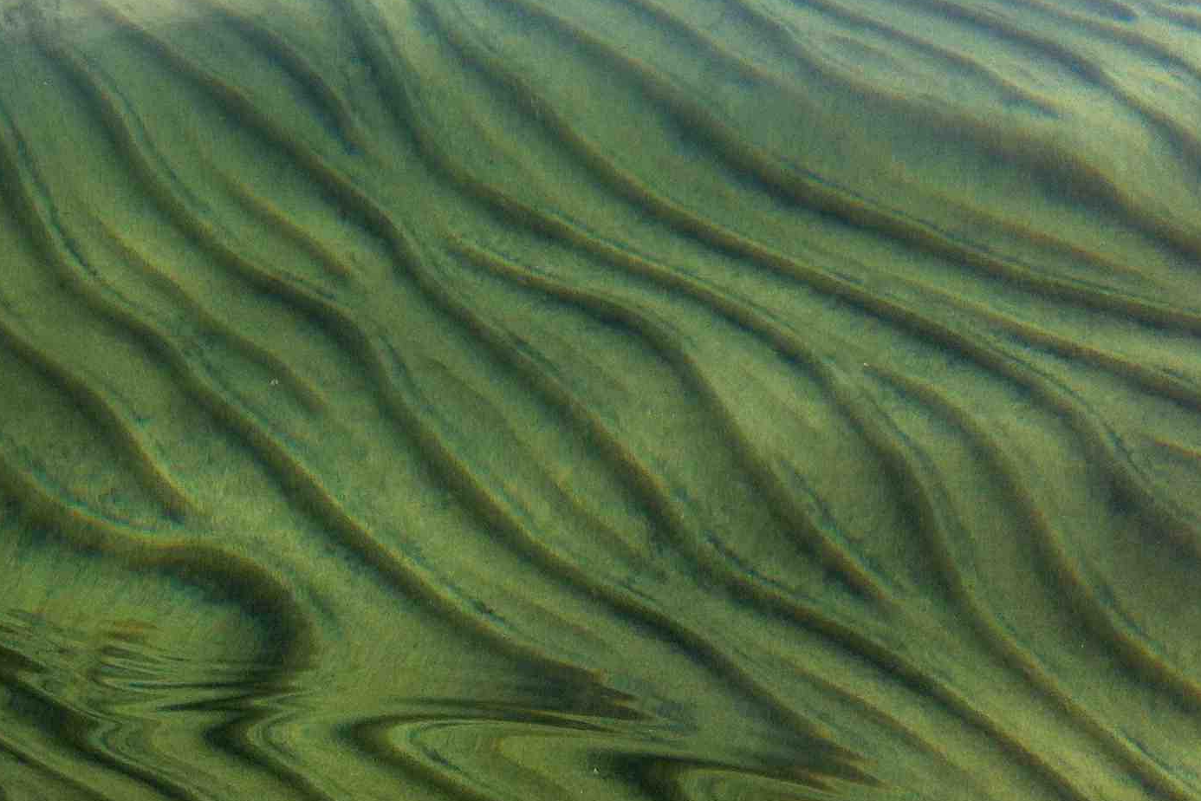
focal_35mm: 68
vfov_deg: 19.7
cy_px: 107
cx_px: 406
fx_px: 2268
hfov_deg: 29.5
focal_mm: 3.85
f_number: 2.8
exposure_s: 1/1117
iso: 80
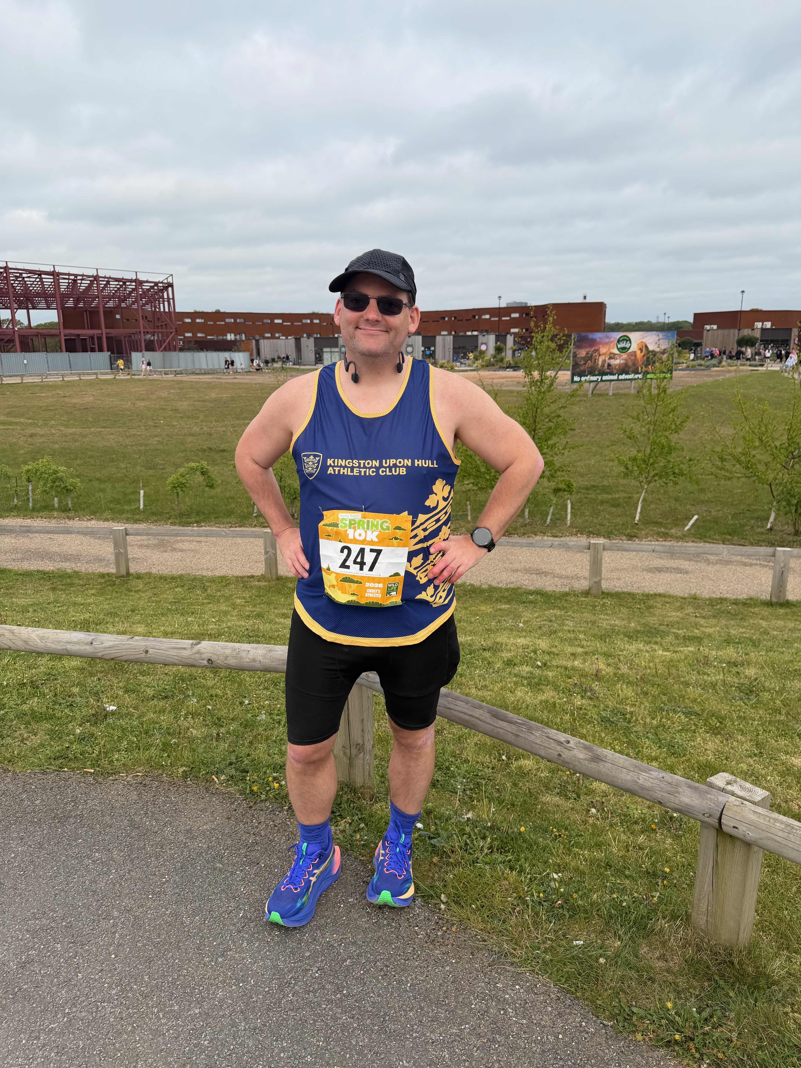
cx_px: 400
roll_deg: +1.2
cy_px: 534
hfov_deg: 56.8
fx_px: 740
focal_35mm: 24
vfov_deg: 71.6
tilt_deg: -11.5
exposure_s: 1/1618
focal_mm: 6.76
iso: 80
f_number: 1.78
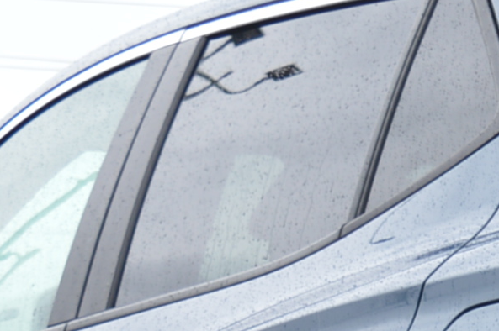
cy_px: 575
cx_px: 710
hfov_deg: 9.8
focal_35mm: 206
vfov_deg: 6.5
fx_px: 2846
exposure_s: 1/125
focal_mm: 27
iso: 110
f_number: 5.6
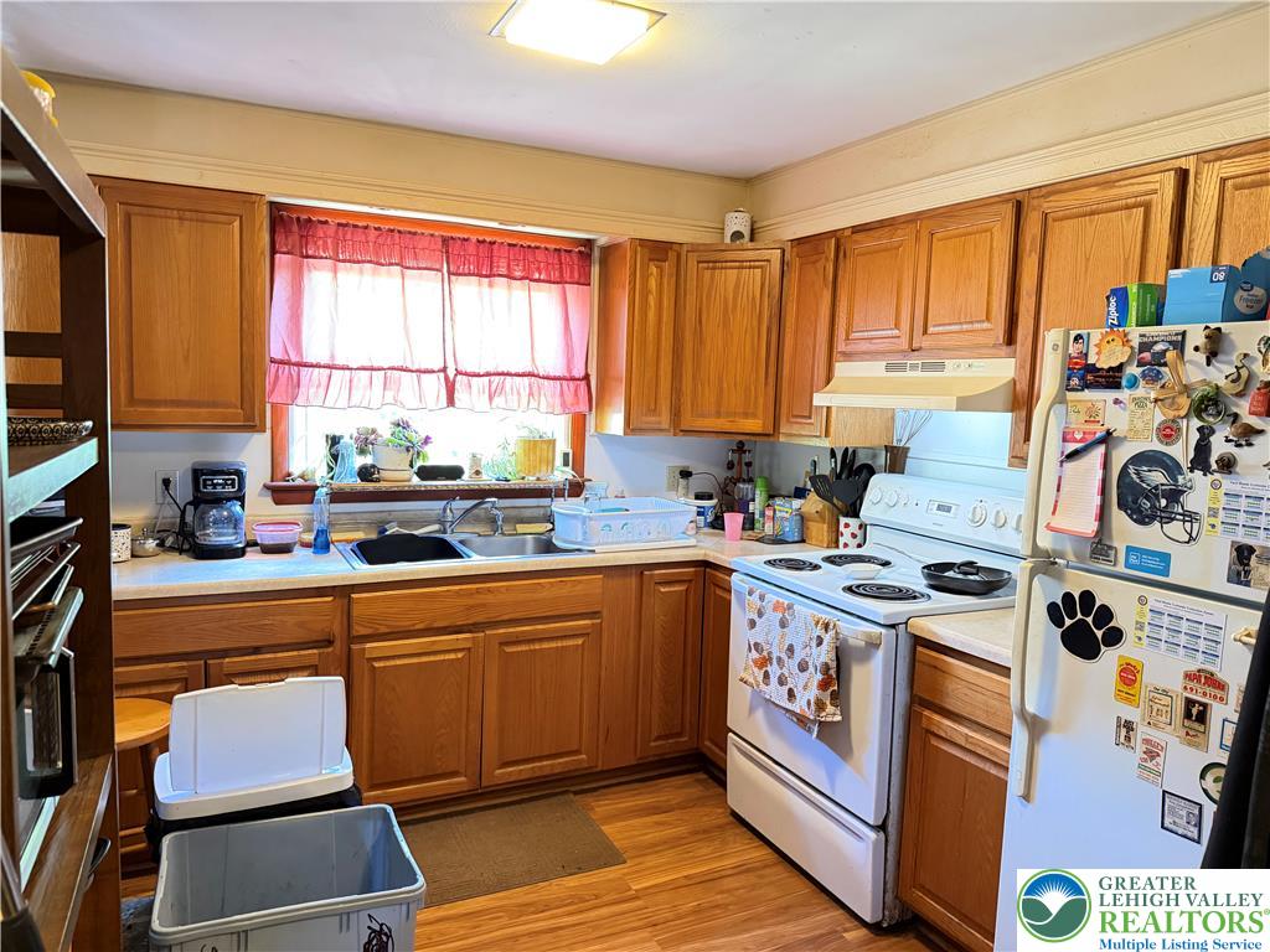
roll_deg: -2.3
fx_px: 881
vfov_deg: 56.8
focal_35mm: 24
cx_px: 635
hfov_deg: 71.6
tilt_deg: -5.6
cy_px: 476
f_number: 1.78
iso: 1000
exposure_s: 1/30
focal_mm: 6.76
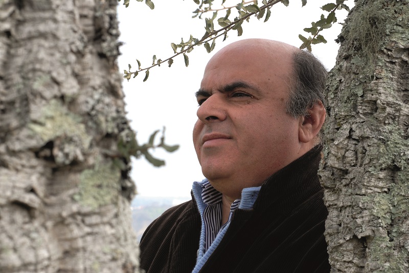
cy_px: 136
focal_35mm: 90
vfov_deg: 15.2
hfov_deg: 22.6
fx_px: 1023
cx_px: 204
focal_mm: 60
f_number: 11
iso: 100
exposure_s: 1/60
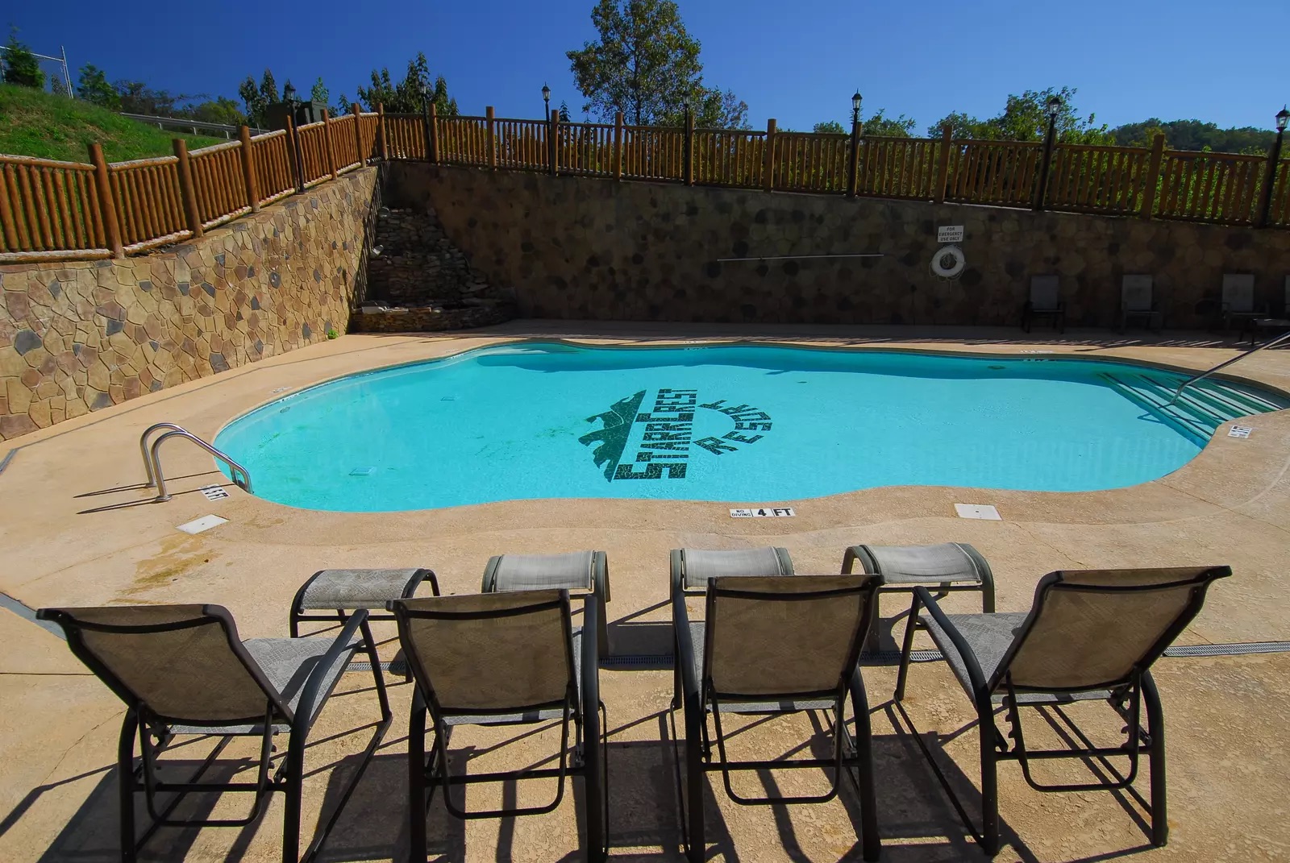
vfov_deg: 67.5
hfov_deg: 89.9
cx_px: 645
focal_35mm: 18
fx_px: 646
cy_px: 432
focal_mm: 12
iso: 100
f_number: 6.3
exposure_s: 1/200
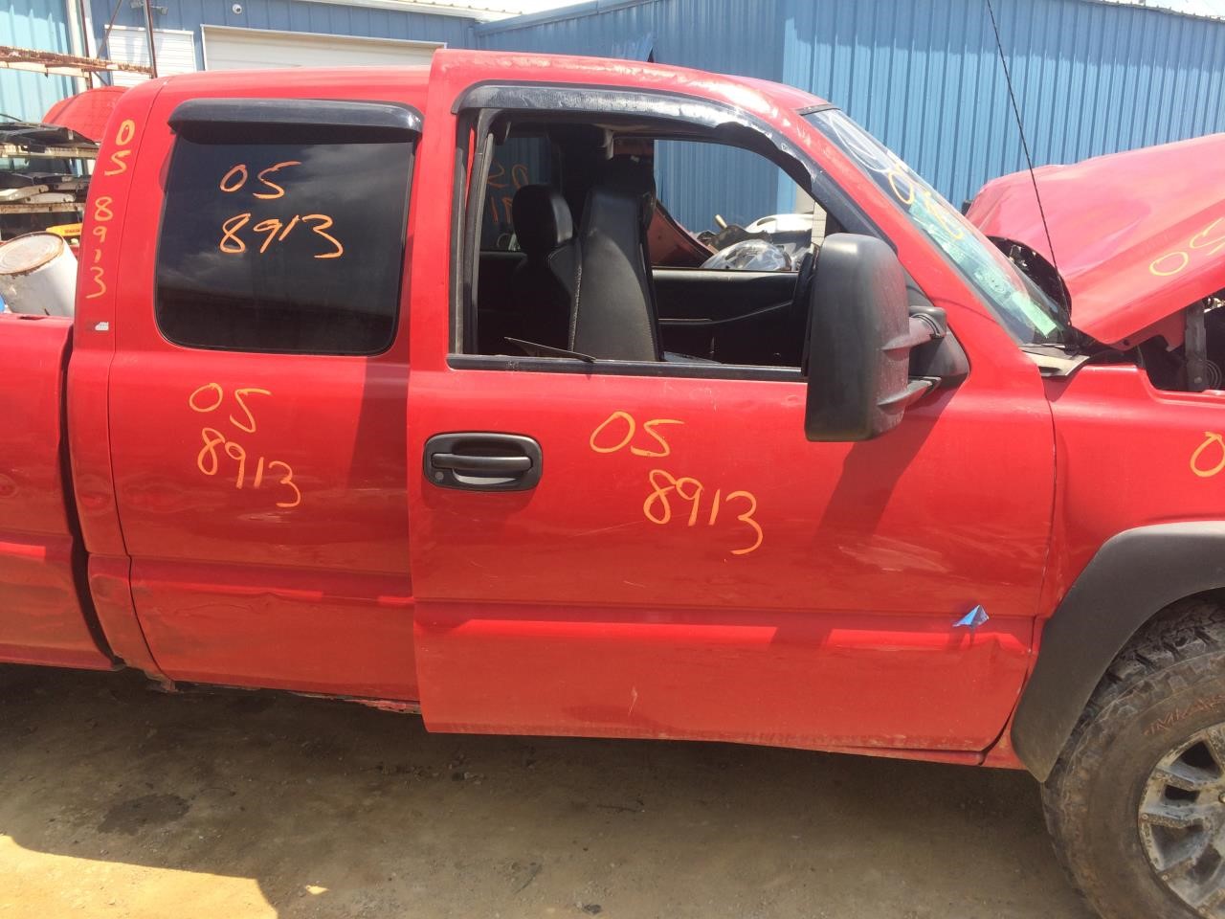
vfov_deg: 48.2
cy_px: 460
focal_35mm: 29
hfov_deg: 61.7
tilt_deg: -11.3
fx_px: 1026
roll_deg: -0.4
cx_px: 612
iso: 32
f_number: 2.2
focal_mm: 4.15
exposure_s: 1/805
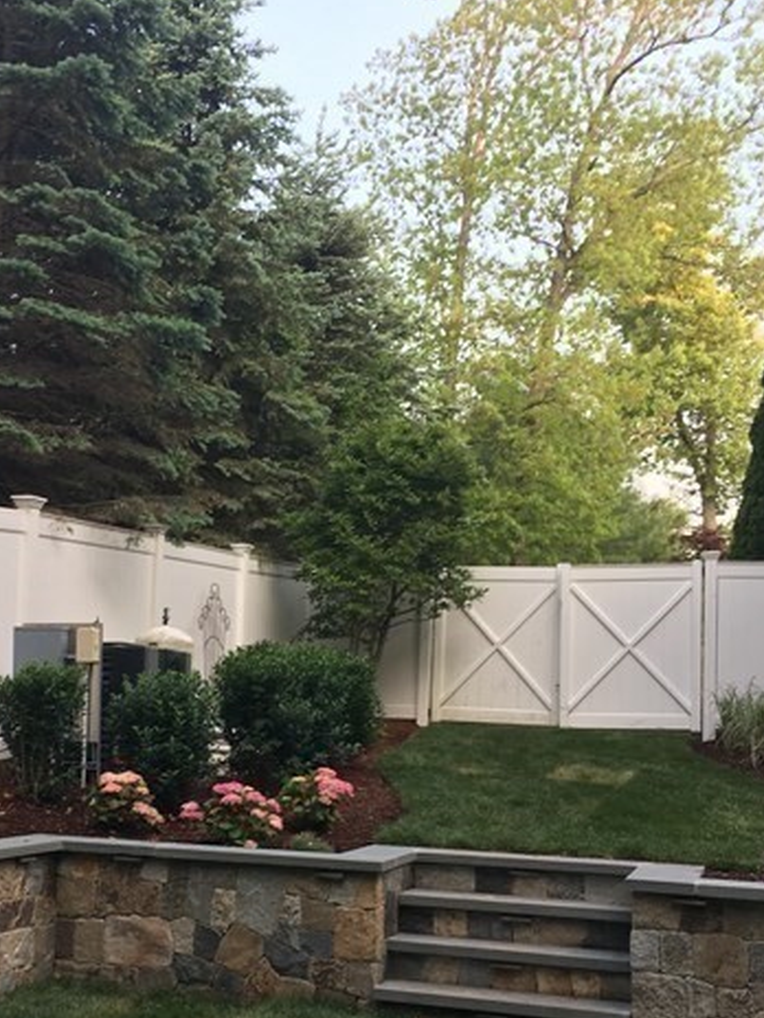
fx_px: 1413
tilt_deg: +2.0
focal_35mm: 48
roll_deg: -0.9
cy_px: 674
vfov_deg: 39.2
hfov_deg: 29.9
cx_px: 226
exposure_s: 1/60
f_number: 2.2
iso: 25
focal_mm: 4.15
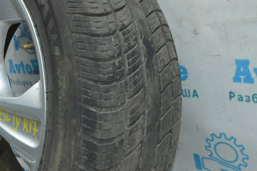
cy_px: 86
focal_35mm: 48
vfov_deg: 28.0
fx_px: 342
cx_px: 128
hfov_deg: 41.1
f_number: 18
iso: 3200
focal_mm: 32
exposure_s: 1/40
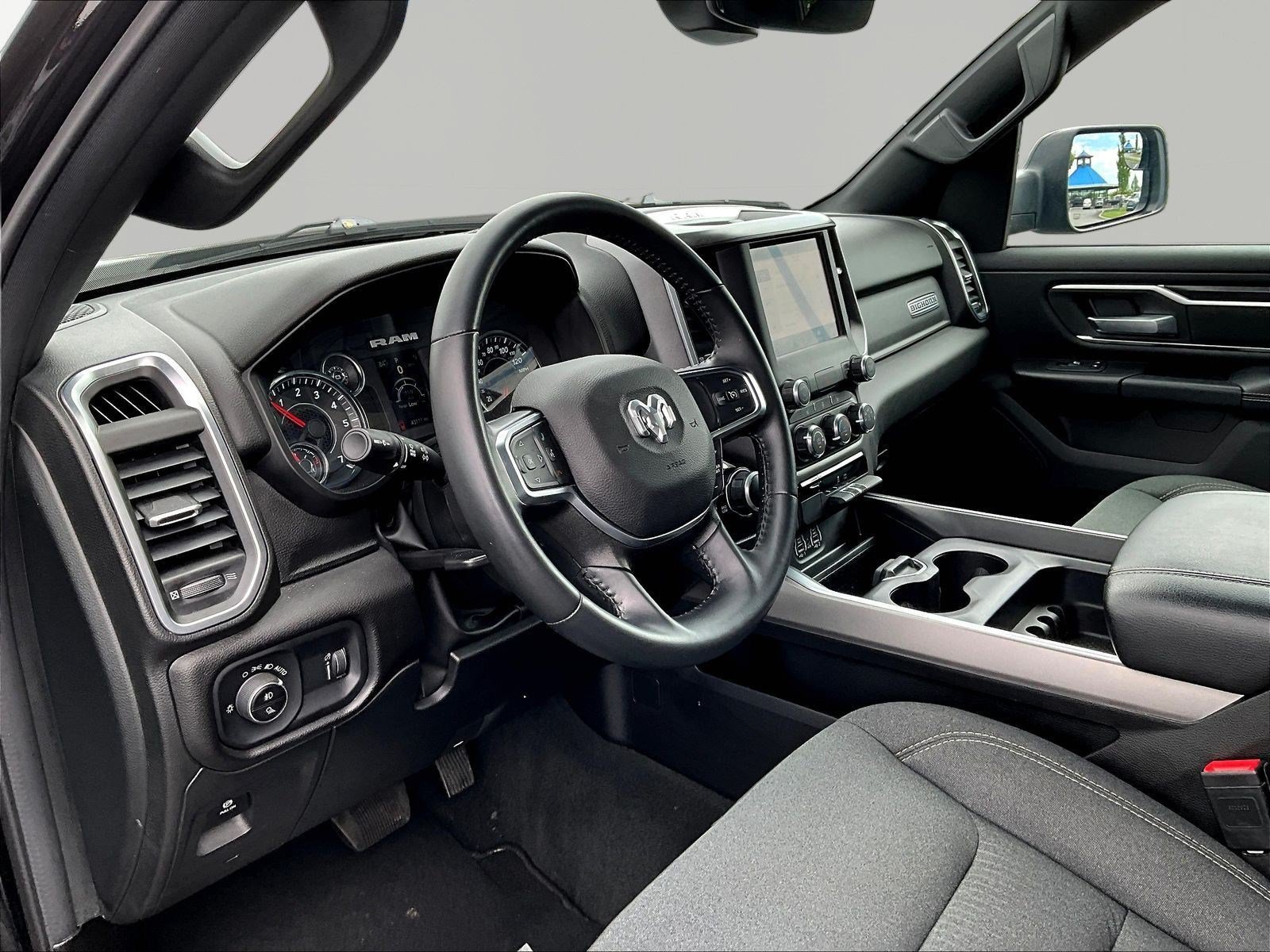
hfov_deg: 61.7
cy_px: 476
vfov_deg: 48.2
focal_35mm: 29
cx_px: 635
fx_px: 1064
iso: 20
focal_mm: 3
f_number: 1.8
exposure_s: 1/149
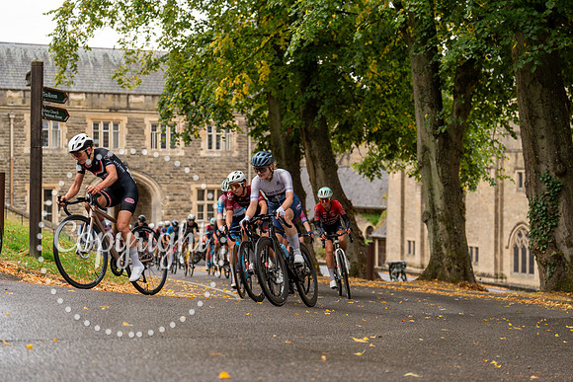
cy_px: 191
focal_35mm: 70
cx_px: 286
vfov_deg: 19.5
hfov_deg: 28.8
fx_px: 1114
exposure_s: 1/800
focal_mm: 70
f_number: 2.8
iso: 640
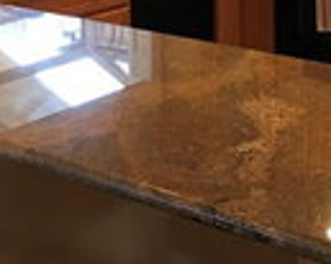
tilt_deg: -4.6
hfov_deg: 20.2
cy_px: -120
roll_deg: +1.3
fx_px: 920
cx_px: 248
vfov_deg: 15.2
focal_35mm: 94
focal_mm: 4.15
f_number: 2.2
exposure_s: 1/30
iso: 50
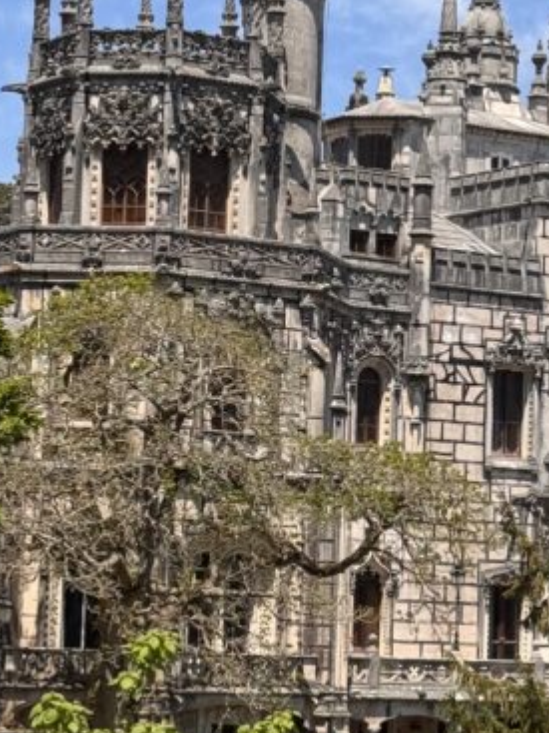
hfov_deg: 11.1
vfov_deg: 14.7
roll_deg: -2.0
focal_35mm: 134
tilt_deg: +3.2
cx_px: 353
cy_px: 439
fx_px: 2835
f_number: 1.78
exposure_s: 1/3817
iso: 64
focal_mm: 6.76
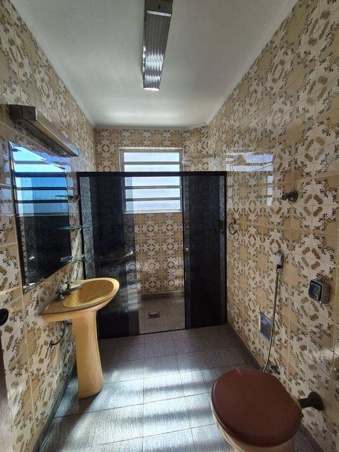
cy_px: 226
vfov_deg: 106.2
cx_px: 170
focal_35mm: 13
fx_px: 170
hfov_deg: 89.9
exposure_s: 1/263
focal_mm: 2.2
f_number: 2.2
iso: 50
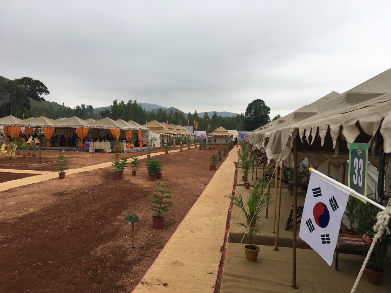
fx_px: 328
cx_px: 196
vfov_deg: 48.2
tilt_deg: -2.0
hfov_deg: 61.7
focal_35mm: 29
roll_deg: +0.1
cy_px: 146
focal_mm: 4.15
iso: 25
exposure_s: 1/403
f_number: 2.2
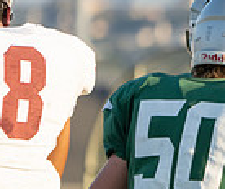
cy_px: 206
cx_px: 547
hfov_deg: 1.1
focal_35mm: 1670
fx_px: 11344
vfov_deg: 1.0
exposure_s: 1/1250
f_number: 5.6
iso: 800
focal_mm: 312
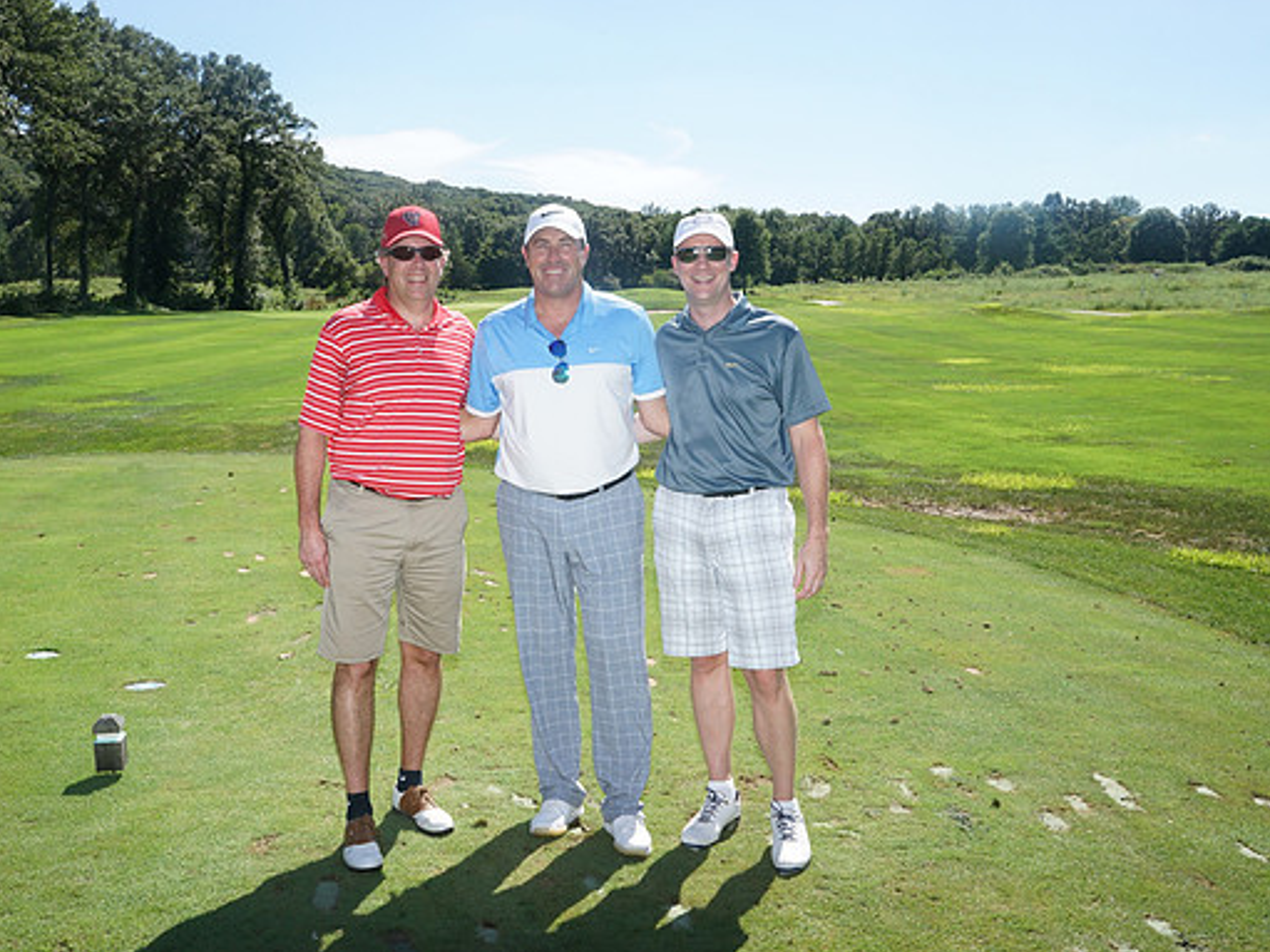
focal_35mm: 36
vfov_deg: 39.6
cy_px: 476
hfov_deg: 51.2
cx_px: 559
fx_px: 1320
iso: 800
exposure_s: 1/250
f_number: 18
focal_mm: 33
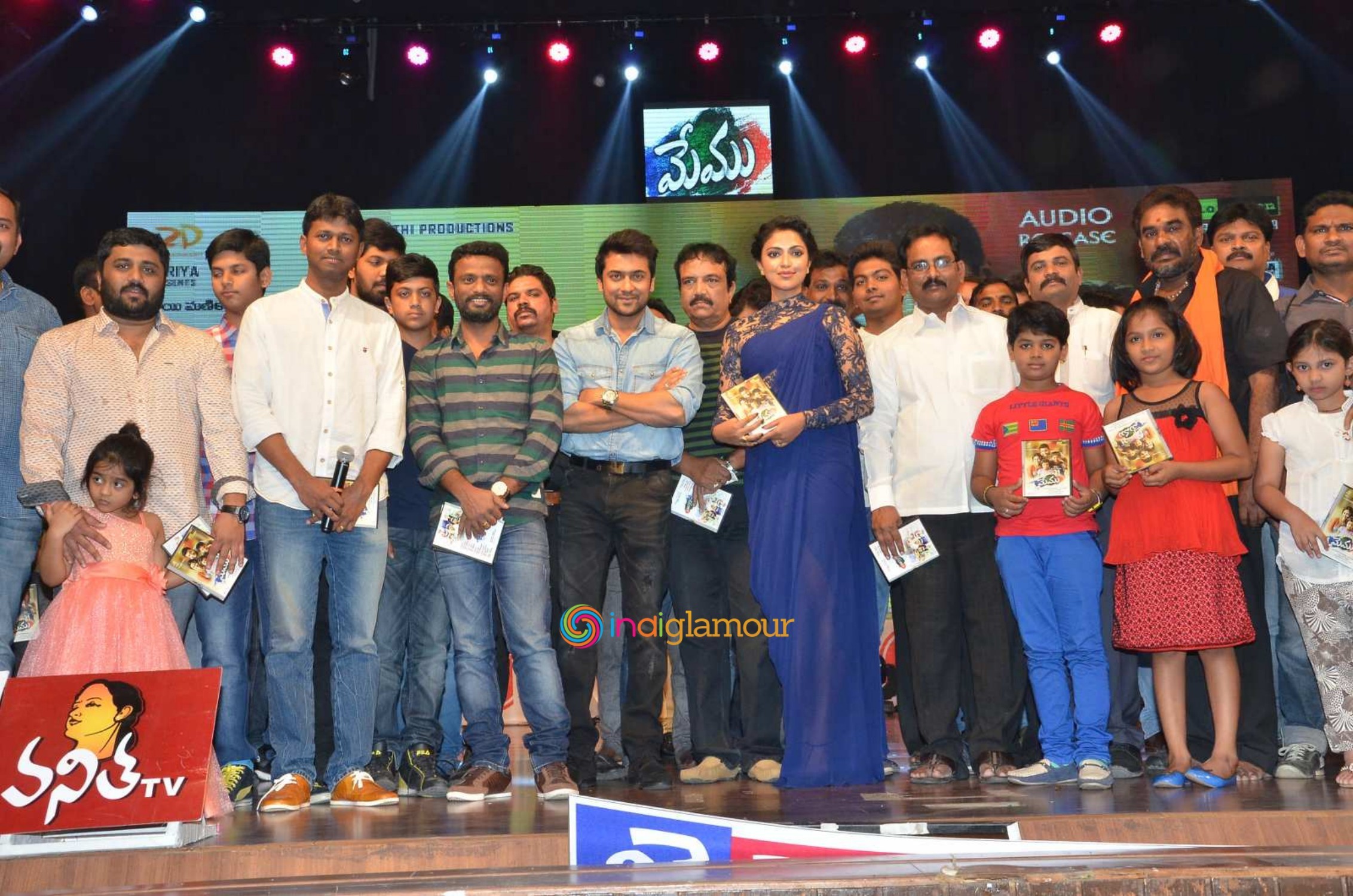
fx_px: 1575
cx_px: 676
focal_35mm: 42
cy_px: 448
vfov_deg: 31.8
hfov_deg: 46.5
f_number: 8
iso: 1600
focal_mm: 28
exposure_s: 1/125
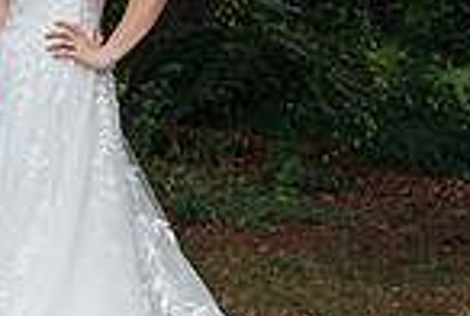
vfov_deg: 8.6
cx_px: -15
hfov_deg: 12.6
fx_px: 2093
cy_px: 108
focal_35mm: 160
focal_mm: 35
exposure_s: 1/1000
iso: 250
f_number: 3.2
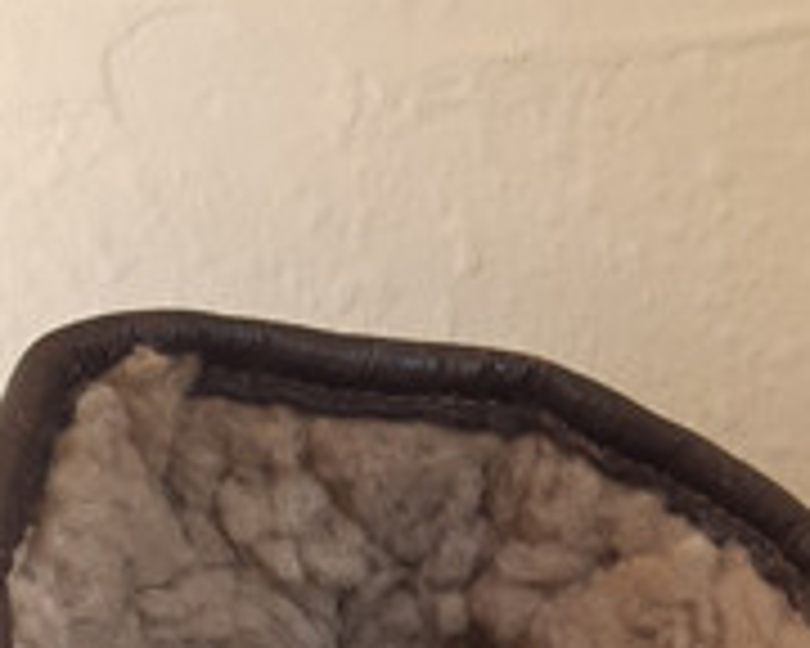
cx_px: 765
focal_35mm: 113
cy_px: 1611
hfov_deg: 16.7
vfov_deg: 11.2
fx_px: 2709
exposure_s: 1/50
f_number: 1.7
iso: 50
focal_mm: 3.92
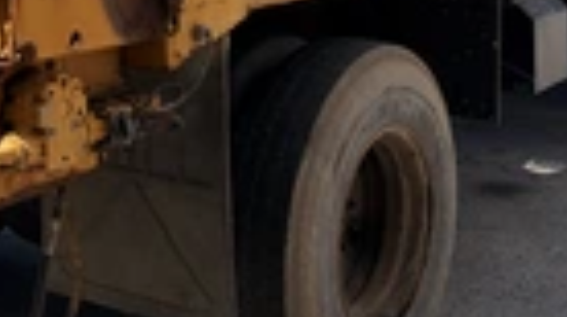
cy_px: -41
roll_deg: +2.6
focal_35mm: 76
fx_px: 1140
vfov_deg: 15.3
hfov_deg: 27.8
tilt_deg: -7.3
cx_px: 218
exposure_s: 1/3425
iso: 80
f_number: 1.78
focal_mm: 6.76
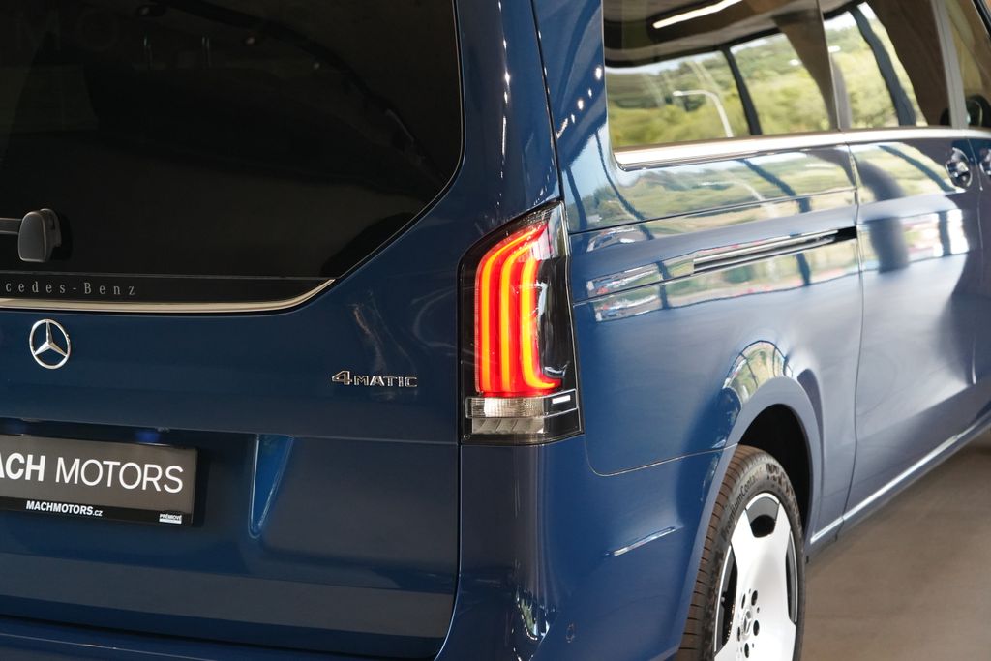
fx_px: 1927
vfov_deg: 19.5
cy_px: 330
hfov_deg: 28.8
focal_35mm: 70
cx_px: 496
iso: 6400
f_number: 5.6
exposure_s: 1/160
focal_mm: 70
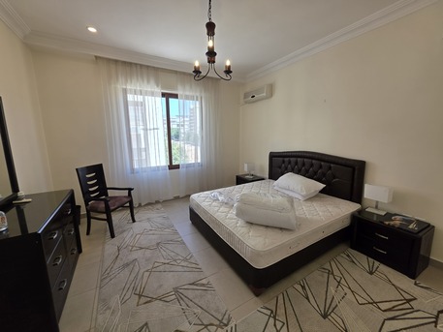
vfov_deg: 89.9
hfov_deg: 106.2
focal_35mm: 13
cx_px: 222
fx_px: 166
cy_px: 166
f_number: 1.9
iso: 25
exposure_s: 1/100
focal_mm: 2.2
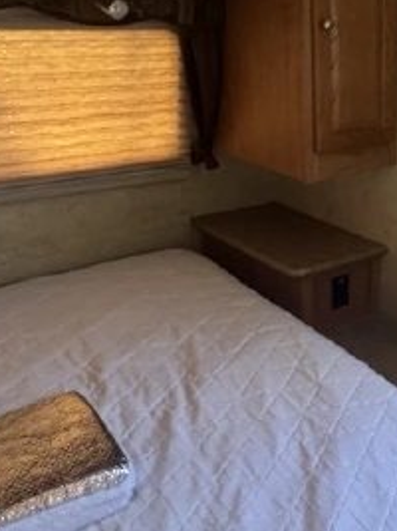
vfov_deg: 44.1
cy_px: 173
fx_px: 643
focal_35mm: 42
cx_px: 451
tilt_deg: -16.6
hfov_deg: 30.3
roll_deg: -2.4
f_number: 2.2
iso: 320
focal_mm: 2.22
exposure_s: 1/60
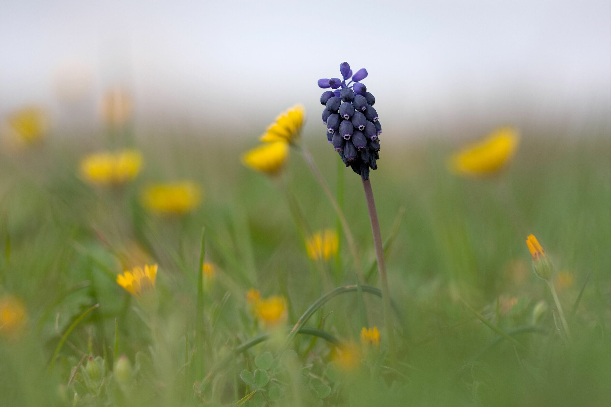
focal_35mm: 158
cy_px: 204
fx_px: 2673
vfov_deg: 8.7
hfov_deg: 13.0
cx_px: 306
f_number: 4.5
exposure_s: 1/1000
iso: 400
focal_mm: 105
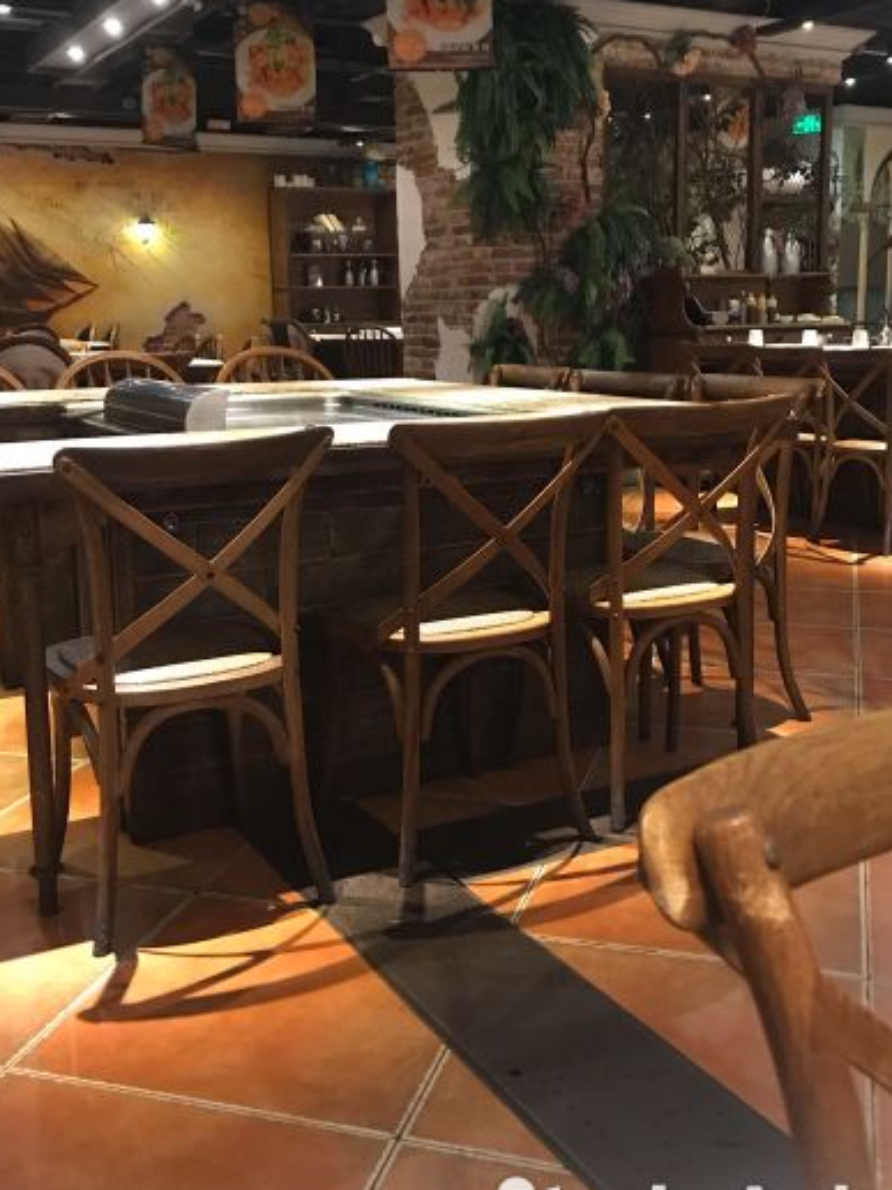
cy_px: 544
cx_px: 448
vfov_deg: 48.9
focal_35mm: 38
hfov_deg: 37.7
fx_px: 1306
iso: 80
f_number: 1.8
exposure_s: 1/6
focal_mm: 3.99
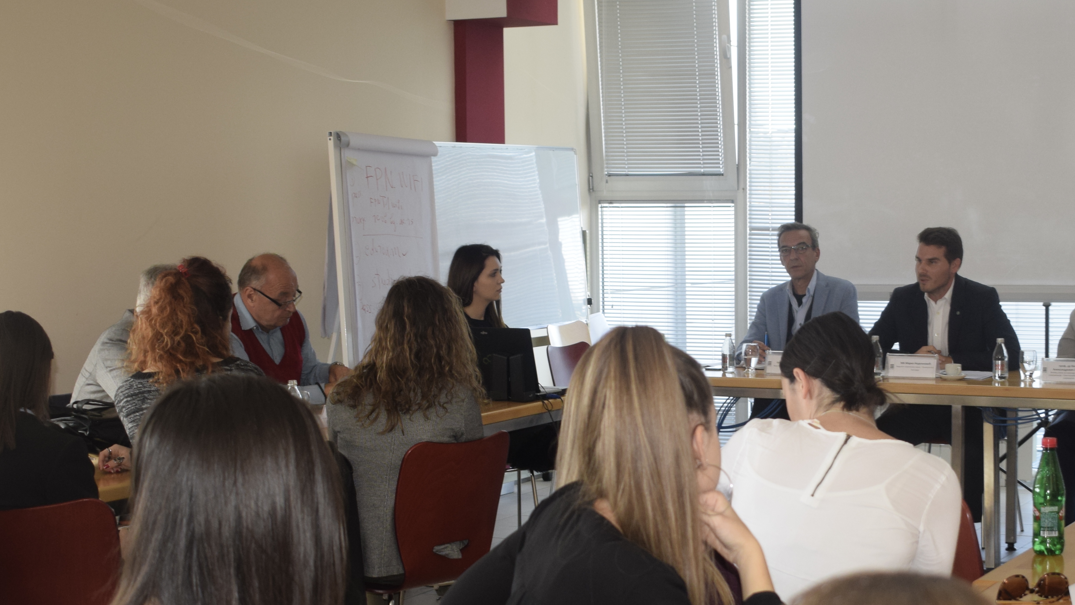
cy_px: 384
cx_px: 715
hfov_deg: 33.1
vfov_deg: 19.1
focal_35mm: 63
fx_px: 1791
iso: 500
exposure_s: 1/100
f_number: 4
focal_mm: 25
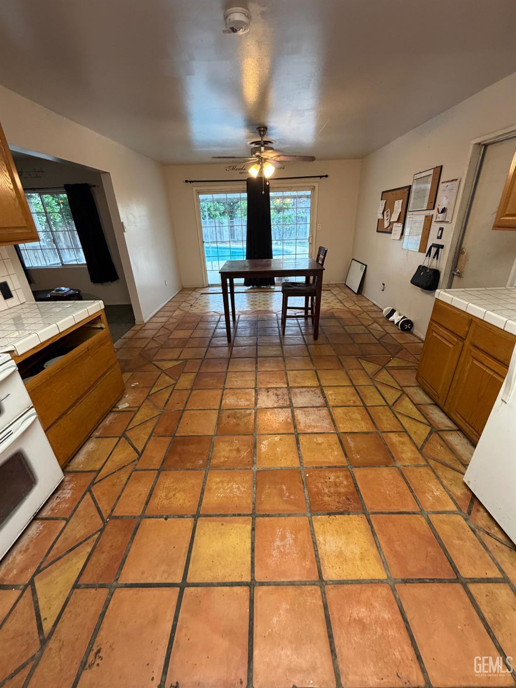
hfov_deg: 85.7
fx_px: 278
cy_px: 344
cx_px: 258
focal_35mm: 14
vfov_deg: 102.0
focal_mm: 2.22
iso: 320
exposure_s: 1/60
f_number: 2.2
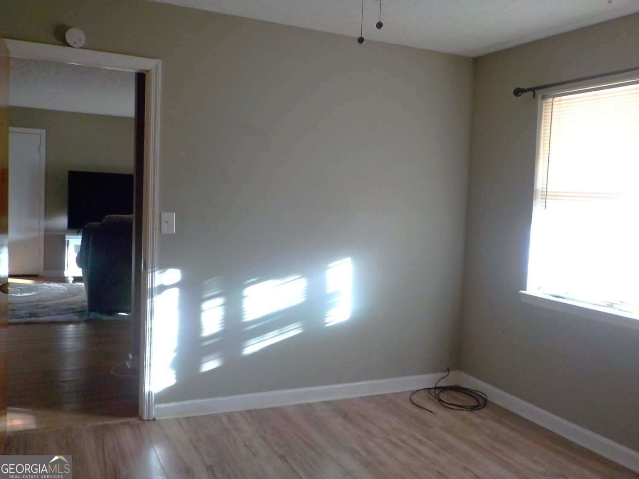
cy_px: 240
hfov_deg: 60.0
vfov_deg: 46.8
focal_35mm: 30
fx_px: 554
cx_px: 320
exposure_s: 1/30
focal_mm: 4.1
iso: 280
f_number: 3.3
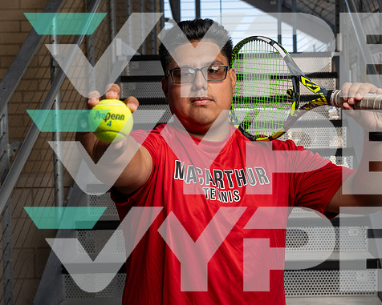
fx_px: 724
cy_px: 152
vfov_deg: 23.9
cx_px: 230
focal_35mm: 64
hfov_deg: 29.5
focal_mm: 56
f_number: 8
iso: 200
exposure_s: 1/250
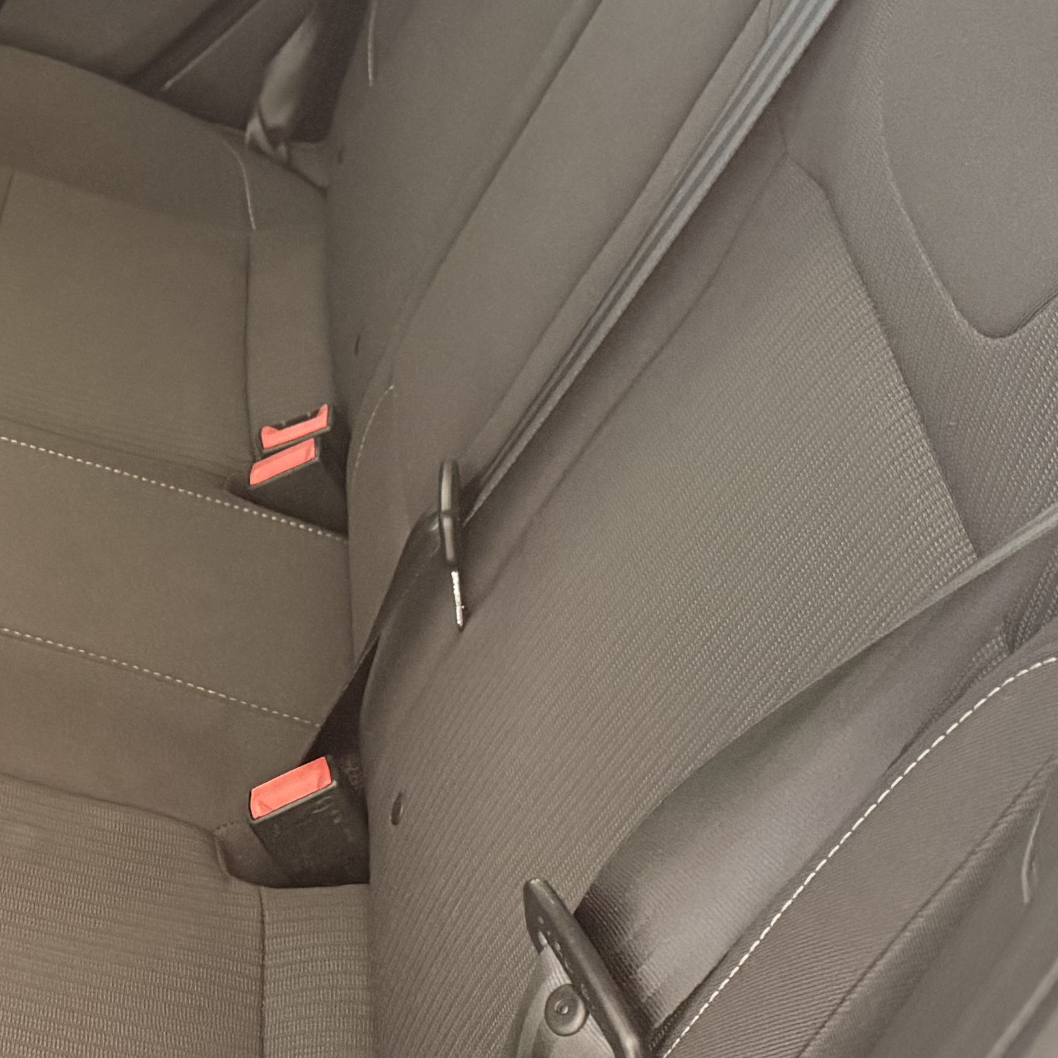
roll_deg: +2.0
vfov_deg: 22.7
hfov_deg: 21.5
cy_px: 420
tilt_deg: -29.1
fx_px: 2628
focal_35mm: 76
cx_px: -126
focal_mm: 6.76
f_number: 1.78
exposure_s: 1/33
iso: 800
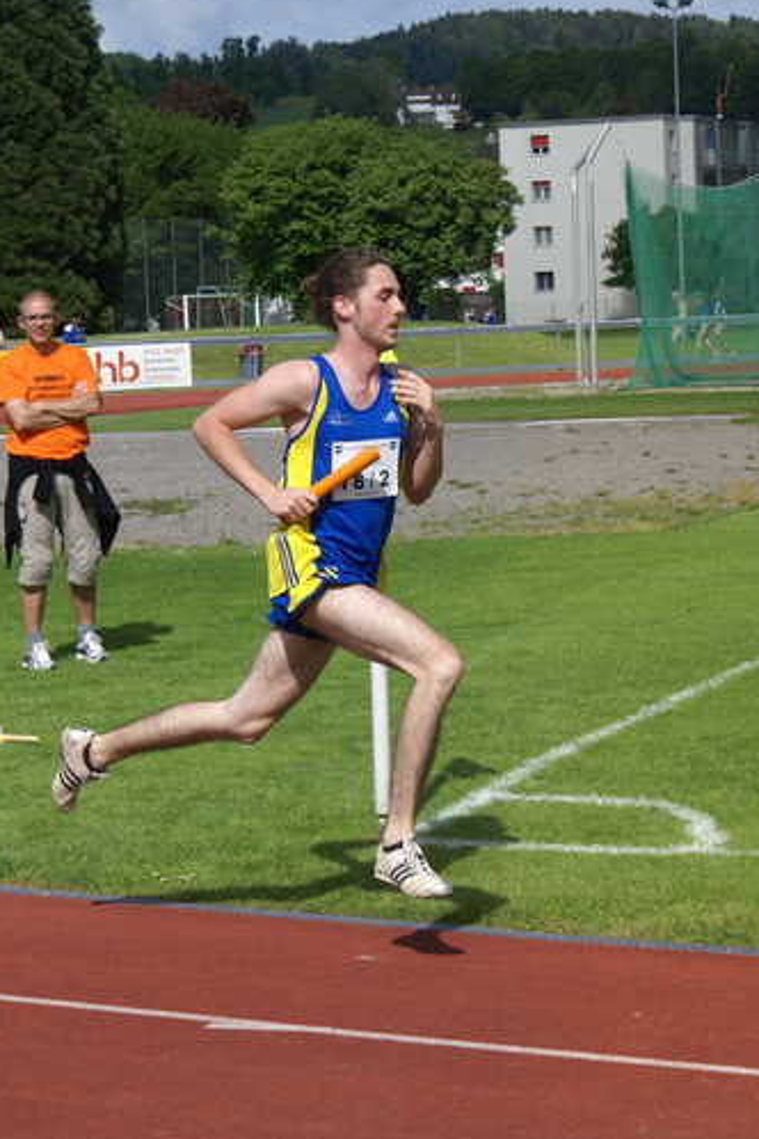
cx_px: 390
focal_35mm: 114
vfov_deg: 17.9
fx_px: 3605
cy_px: 528
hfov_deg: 12.0
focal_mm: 70
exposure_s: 1/2000
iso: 800
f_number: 10
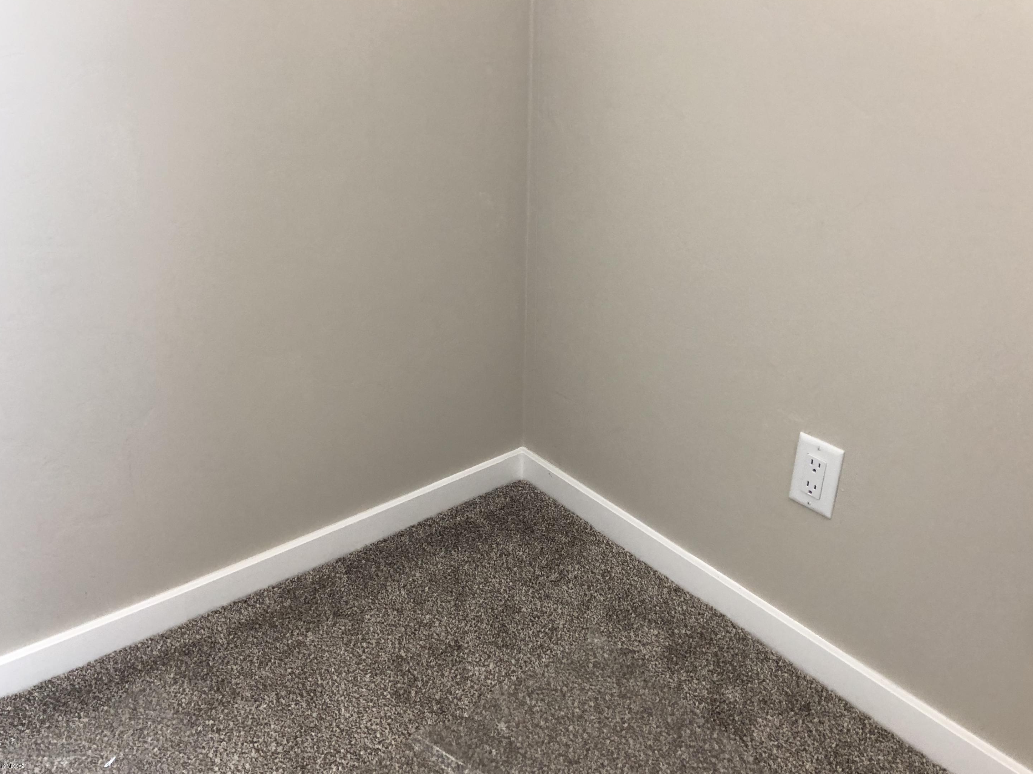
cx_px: 525
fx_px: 865
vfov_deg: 48.2
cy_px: 390
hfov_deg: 61.7
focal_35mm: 29
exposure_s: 1/15
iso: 40
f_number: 1.8
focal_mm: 3.99
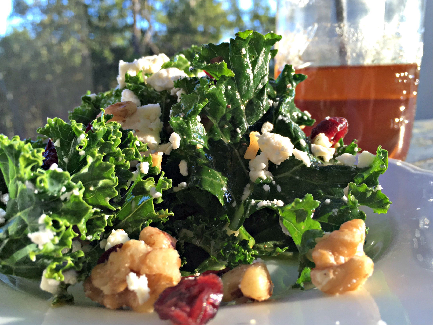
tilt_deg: -12.0
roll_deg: -1.1
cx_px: 216
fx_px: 363
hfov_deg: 61.7
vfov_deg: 48.2
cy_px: 162
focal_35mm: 29
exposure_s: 1/120
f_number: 2.2
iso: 32
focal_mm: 4.15
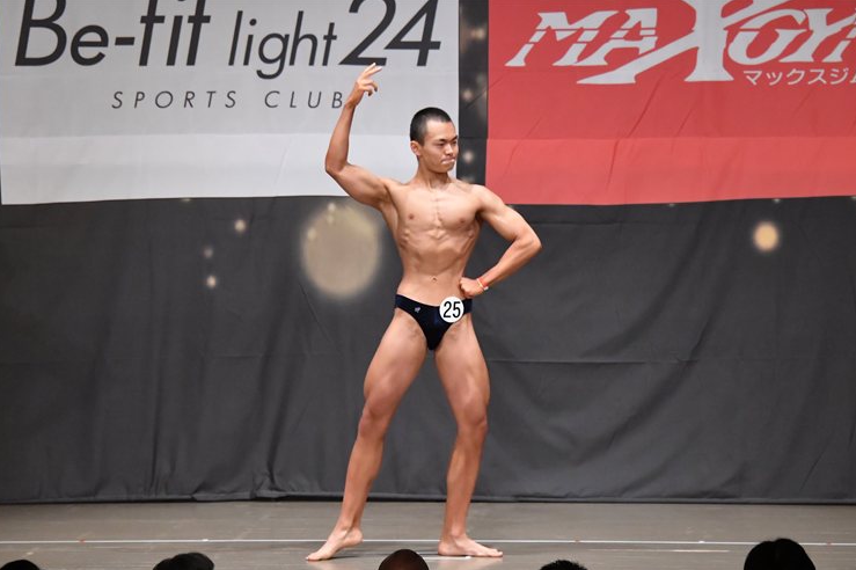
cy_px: 297
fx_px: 4563
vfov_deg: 7.1
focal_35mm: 192
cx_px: 423
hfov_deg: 10.7
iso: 6400
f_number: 5.6
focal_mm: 122
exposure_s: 1/400
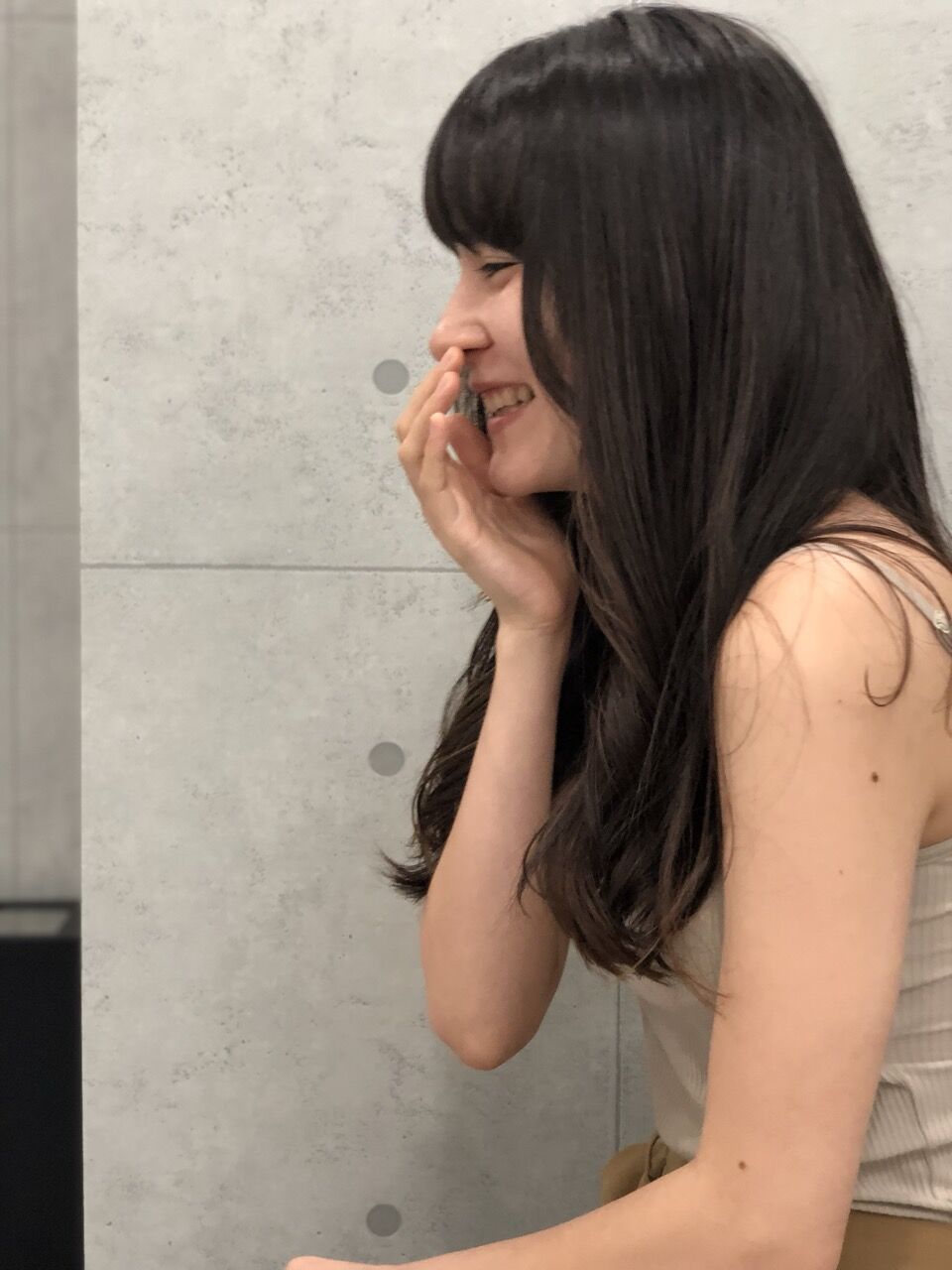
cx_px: 476
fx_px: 1907
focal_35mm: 52
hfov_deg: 28.0
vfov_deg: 36.8
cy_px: 635
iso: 125
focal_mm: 6
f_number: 2.4
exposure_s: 1/50
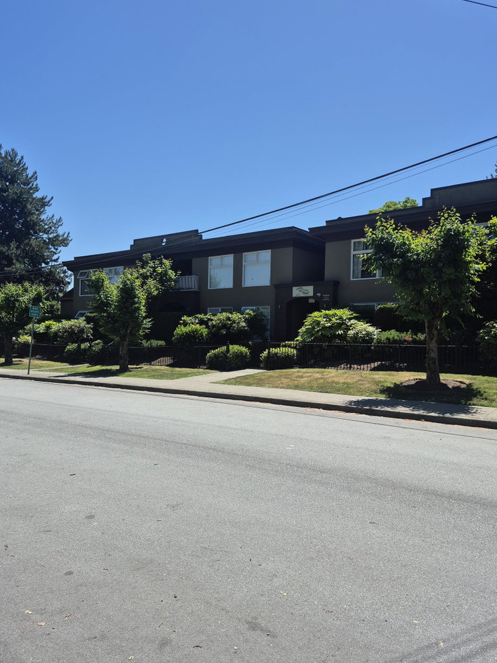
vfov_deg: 71.6
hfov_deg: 56.8
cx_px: 248
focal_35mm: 24
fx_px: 460
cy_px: 336
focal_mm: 5.4
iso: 25
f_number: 1.8
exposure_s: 1/1680
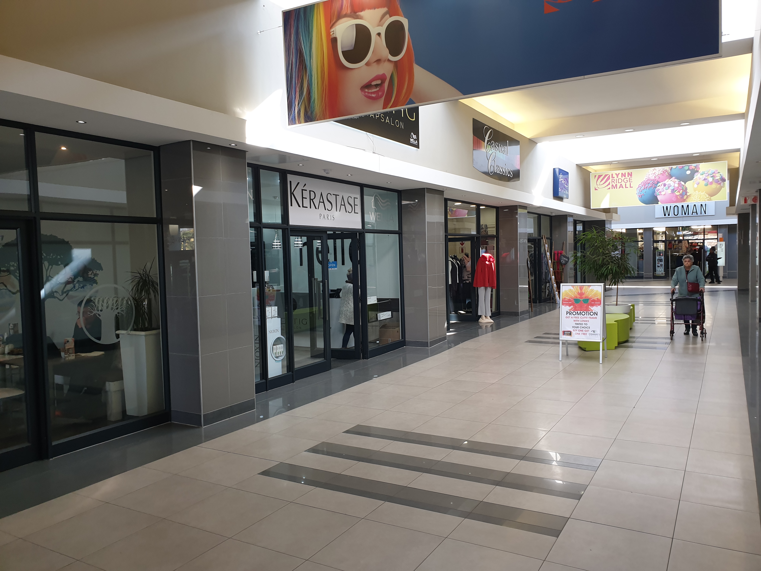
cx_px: 380
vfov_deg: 53.1
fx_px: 572
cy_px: 286
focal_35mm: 26
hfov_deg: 67.3
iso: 100
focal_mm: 4.3
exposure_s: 1/100
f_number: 2.4
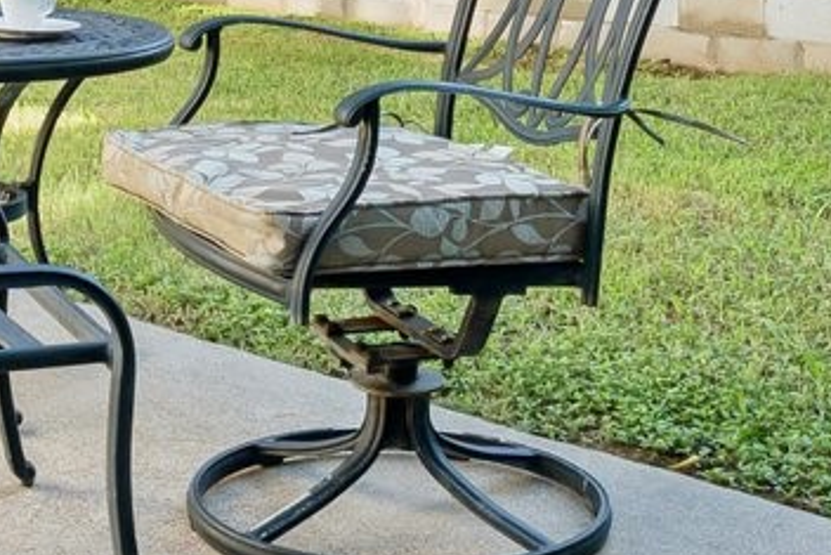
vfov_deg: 13.9
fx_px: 2148
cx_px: 208
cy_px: -256
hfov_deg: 21.7
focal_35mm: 93
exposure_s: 1/80
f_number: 8
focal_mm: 16
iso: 200
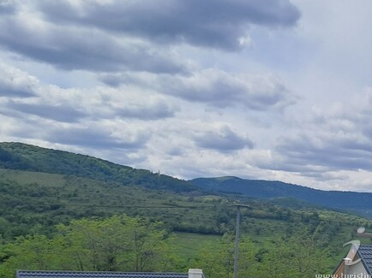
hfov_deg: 30.5
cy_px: 269
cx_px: 370
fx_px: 634
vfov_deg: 23.9
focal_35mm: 59
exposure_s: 1/2551
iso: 32
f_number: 1.8
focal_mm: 4.65
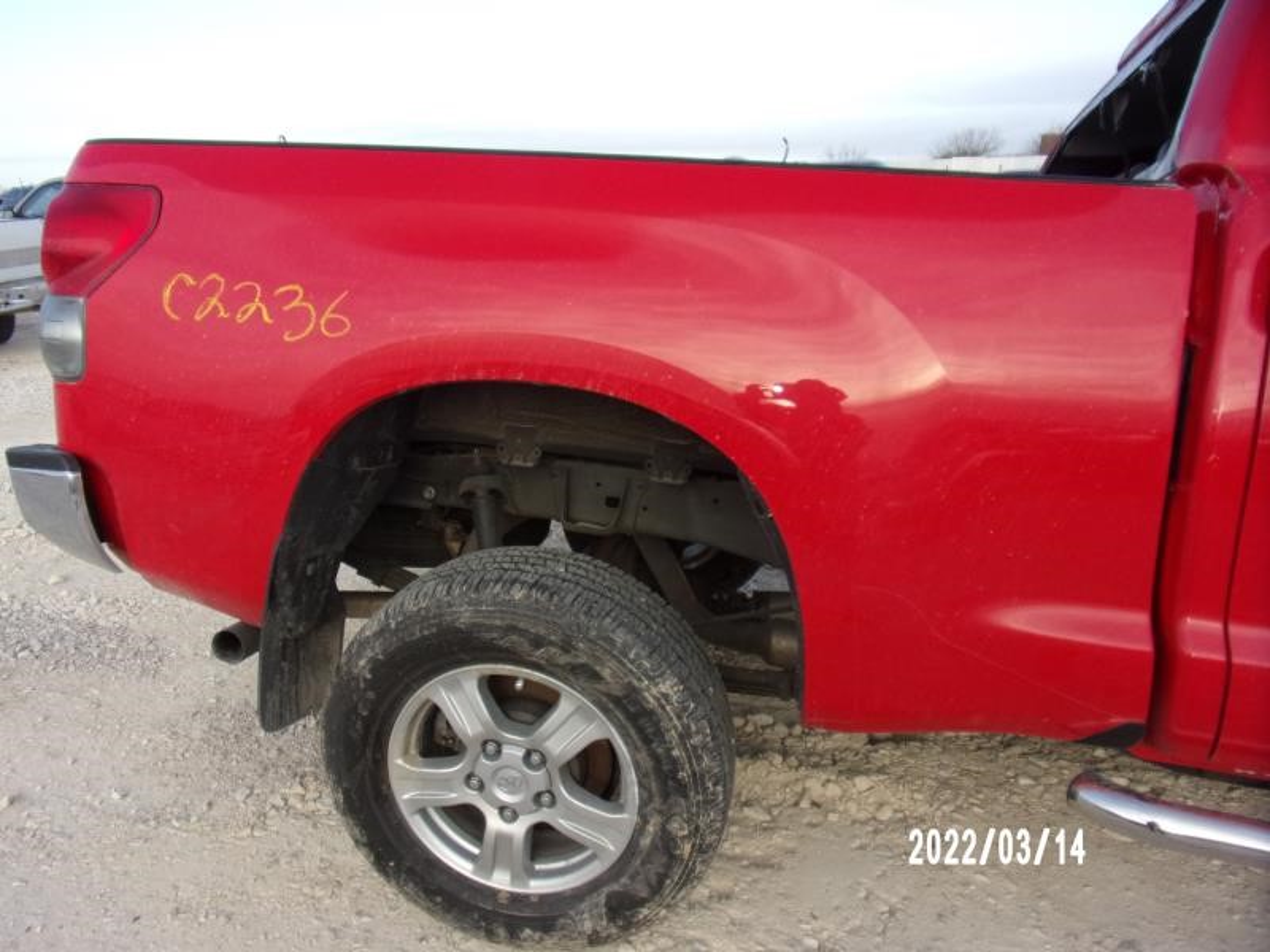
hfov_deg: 71.6
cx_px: 635
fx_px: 881
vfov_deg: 56.8
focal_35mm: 24
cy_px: 476
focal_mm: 4.3
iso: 80
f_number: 3.3
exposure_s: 1/280
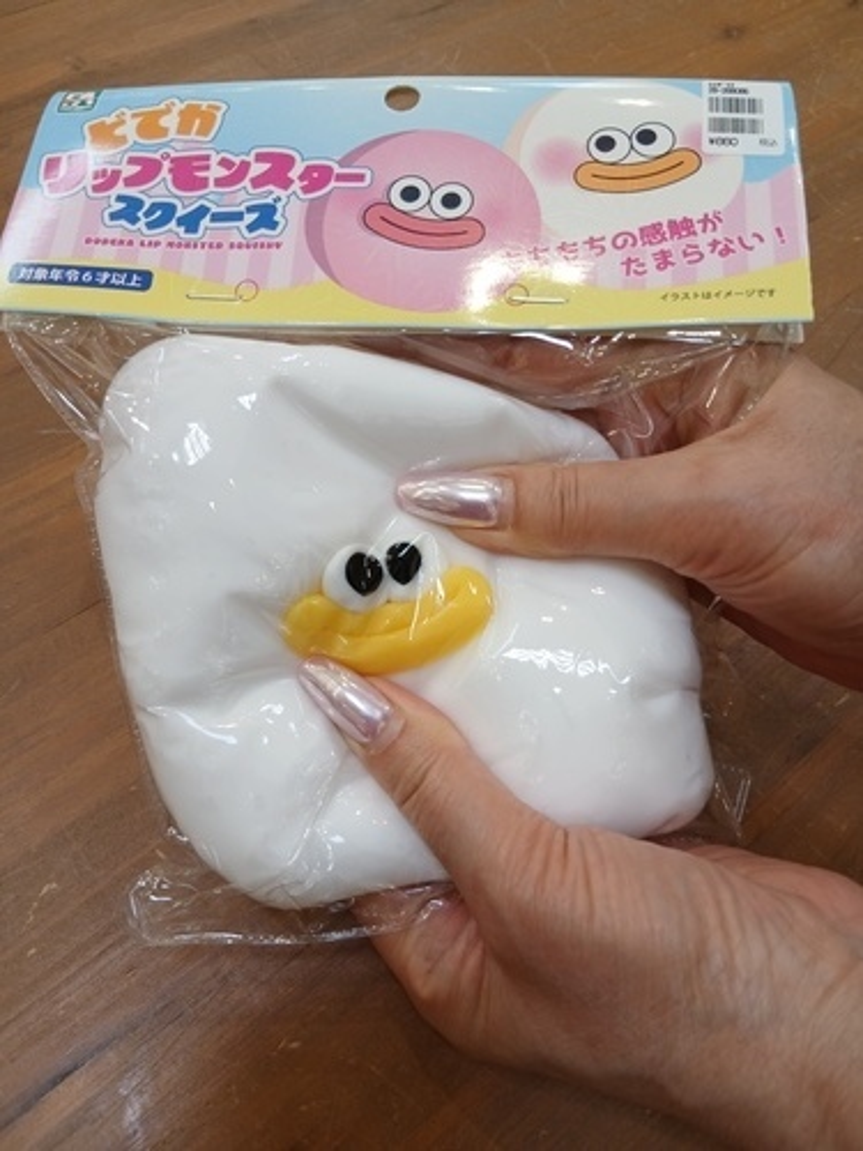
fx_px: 864
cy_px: 576
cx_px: 432
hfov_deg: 53.1
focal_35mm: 26
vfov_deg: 67.3
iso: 50
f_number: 1.8
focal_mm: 3.86
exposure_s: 1/50
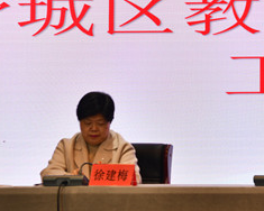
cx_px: 315
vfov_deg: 13.4
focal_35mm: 115
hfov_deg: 16.1
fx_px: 899
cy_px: 104
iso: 125
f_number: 5
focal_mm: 48
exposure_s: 1/60
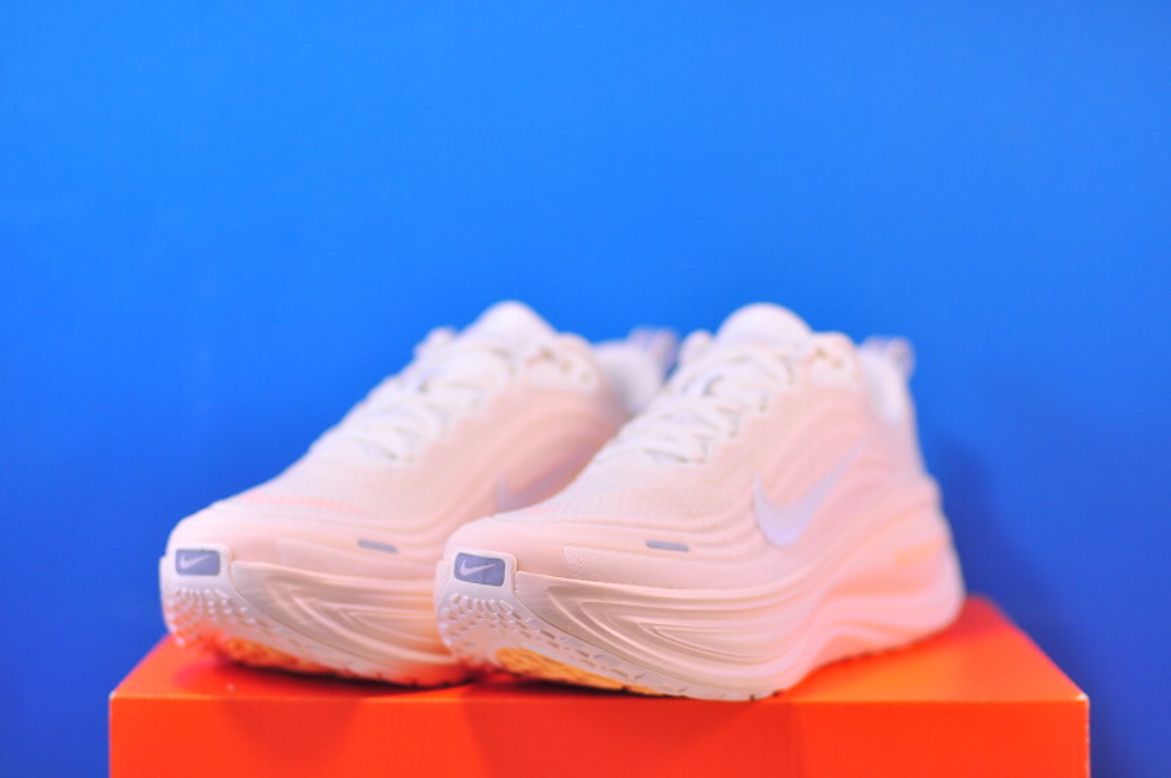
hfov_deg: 27.0
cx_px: 586
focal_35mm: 75
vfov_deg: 18.1
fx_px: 2436
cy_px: 389
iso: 250
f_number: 2
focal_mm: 50
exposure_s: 1/320
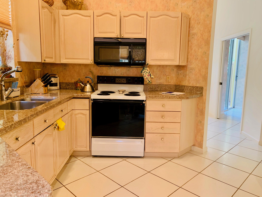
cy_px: 98
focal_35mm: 26
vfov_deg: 53.1
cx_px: 131
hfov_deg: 67.3
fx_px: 197
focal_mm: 4.25
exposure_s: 1/60
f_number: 1.8
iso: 160
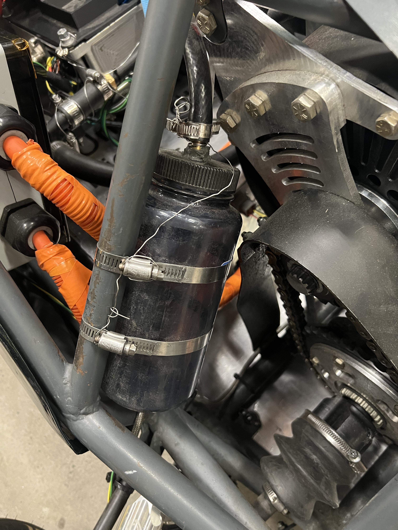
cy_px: 265
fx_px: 399
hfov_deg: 53.1
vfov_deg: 67.3
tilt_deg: -56.0
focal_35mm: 26
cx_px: 199
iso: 640
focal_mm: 5.7
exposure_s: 1/40
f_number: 1.5
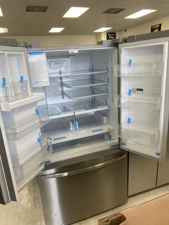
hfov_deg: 53.1
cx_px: 84
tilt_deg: -15.4
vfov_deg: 67.3
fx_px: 169
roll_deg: +3.0
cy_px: 112
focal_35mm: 26
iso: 40
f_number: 1.8
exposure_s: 1/65
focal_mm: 4.25
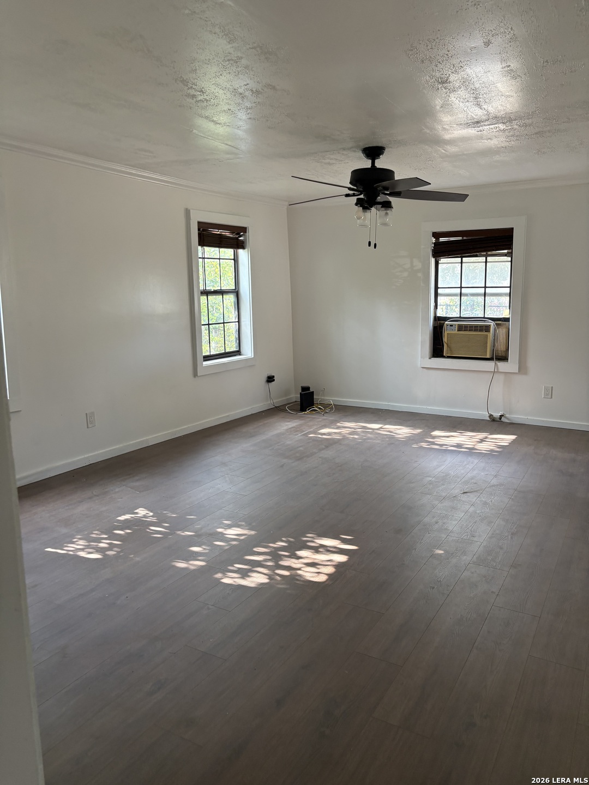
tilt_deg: -7.4
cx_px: 294
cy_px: 392
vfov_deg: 67.3
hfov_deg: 53.1
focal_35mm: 26
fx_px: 590
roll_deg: +0.2
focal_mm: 5.96
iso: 125
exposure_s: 1/77
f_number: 1.6
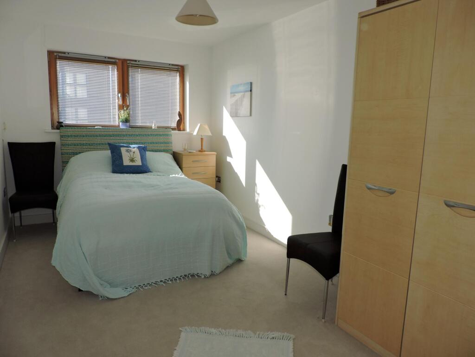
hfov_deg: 71.6
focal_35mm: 24
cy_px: 178
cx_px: 238
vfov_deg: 56.8
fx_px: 329
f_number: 3
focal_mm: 4.3
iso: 100
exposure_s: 1/400
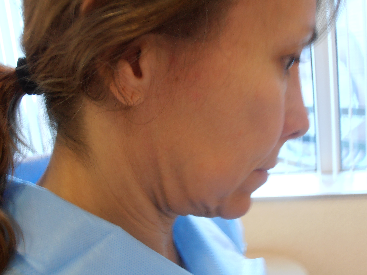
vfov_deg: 38.7
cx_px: 184
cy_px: 138
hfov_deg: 50.1
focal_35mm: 37
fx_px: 392
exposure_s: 1/3
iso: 125
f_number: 3.9
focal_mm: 6.61
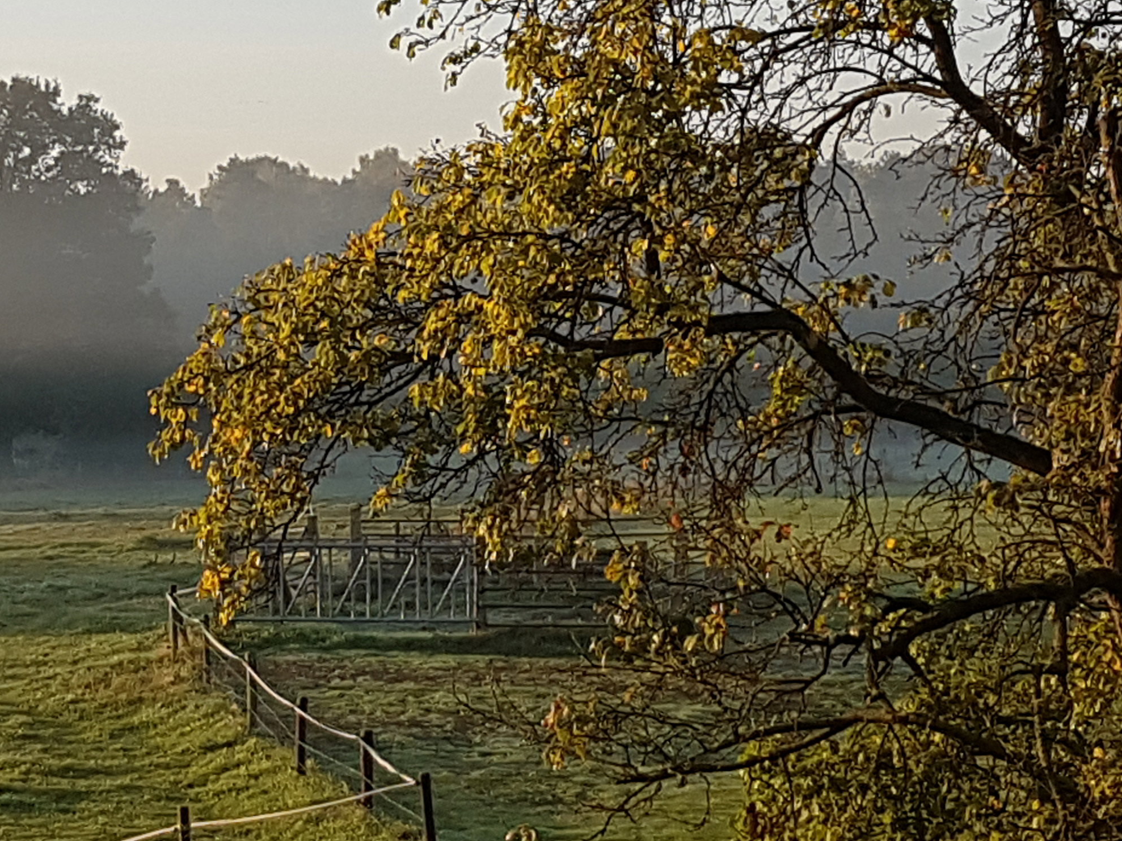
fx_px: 1718
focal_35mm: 53
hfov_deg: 35.5
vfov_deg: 27.3
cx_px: 298
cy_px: 278
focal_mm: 4.2
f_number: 1.7
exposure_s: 1/1032
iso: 40
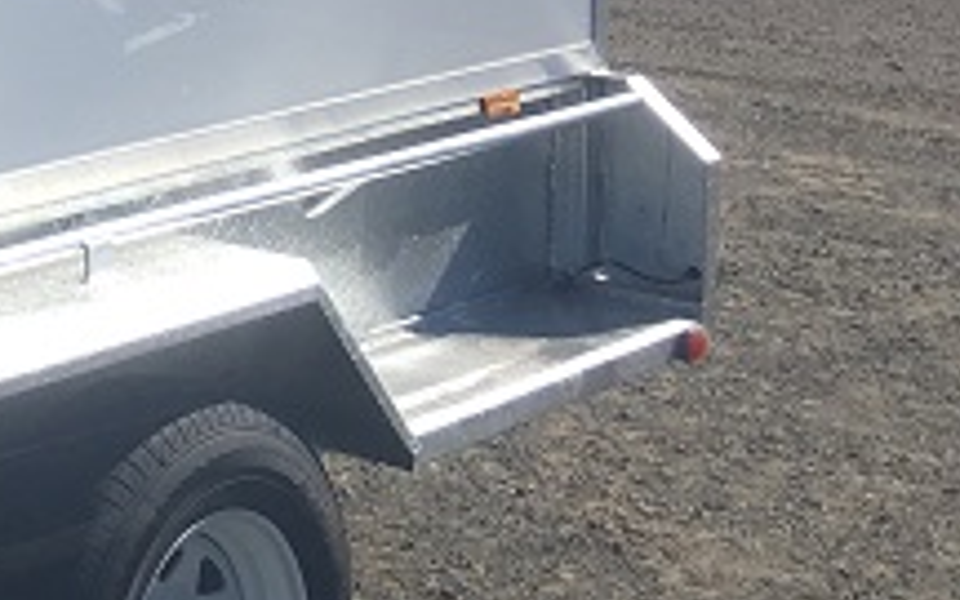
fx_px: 2983
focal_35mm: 114
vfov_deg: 11.1
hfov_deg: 16.0
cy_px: -293
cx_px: -671
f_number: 2.2
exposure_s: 1/1923
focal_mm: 4.15
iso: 25
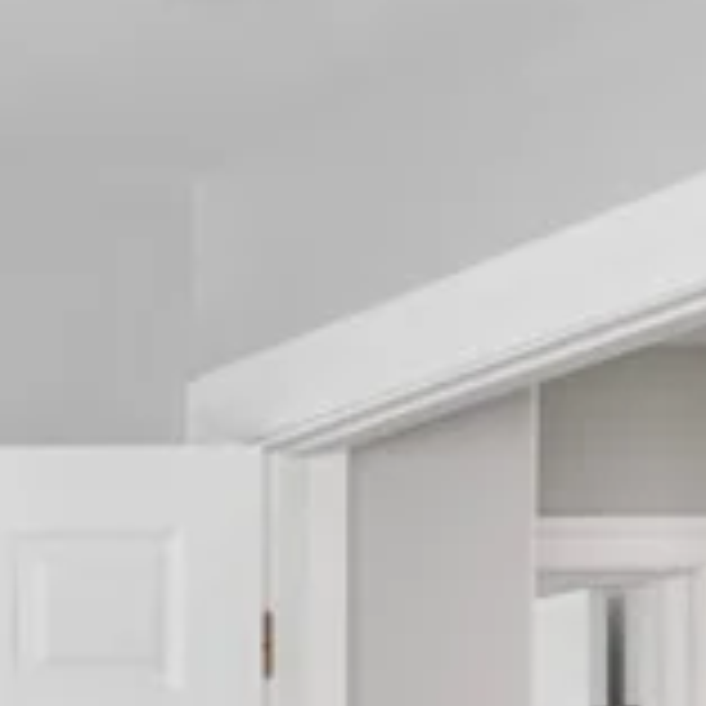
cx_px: -1412
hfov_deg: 11.1
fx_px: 2307
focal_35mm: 100
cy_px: 1055
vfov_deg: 16.0
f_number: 8
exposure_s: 1/2
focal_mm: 18
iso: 400
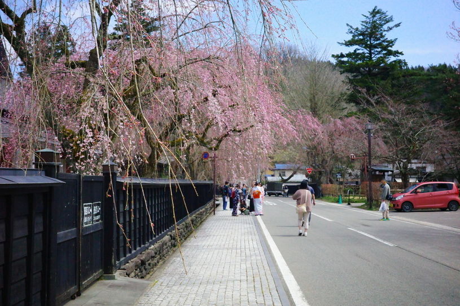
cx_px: 230
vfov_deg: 33.4
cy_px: 153
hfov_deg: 48.5
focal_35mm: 40
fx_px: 511
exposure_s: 1/2500
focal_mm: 26
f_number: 6.3
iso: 5000
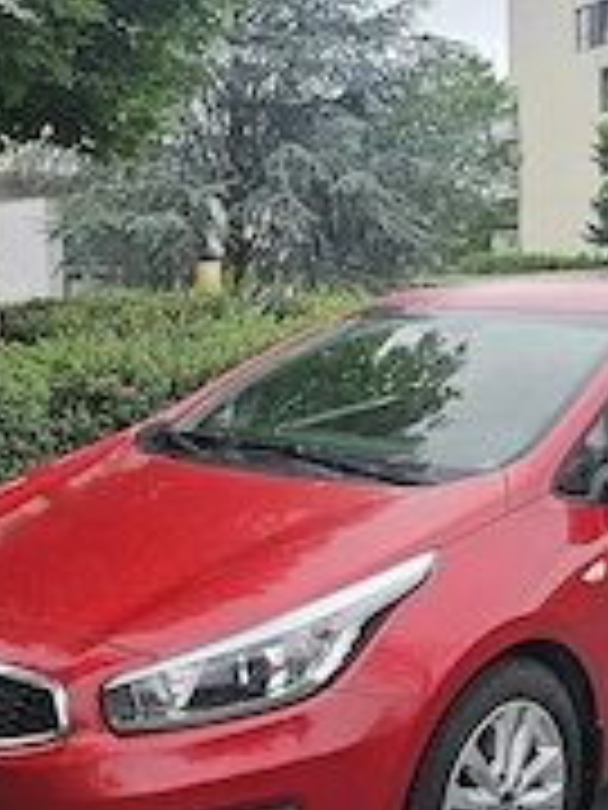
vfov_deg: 37.5
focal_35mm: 51
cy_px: 392
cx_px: 437
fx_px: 1194
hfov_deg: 28.2
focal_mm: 6.3
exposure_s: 1/182
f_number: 1.7
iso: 50
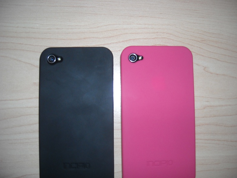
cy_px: 89
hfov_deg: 51.4
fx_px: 246
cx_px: 116
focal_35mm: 36
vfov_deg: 39.6
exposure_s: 1/60
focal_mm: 5.7
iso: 200
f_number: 5.6
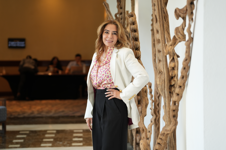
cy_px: 75
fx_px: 560
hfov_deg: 22.8
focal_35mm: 89
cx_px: 113
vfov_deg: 15.3
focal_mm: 89.2
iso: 500
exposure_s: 1/125
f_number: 2.8
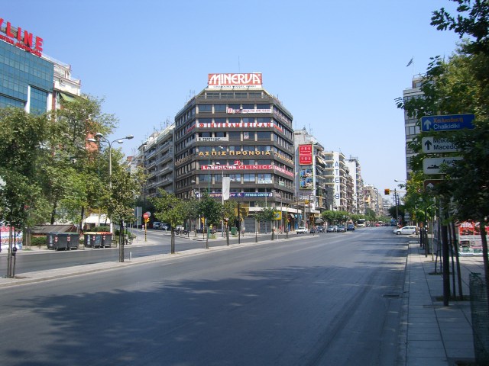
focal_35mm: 38
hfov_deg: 49.0
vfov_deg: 37.7
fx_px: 537
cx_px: 244
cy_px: 183
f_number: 4.3
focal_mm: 6.2
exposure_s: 1/400
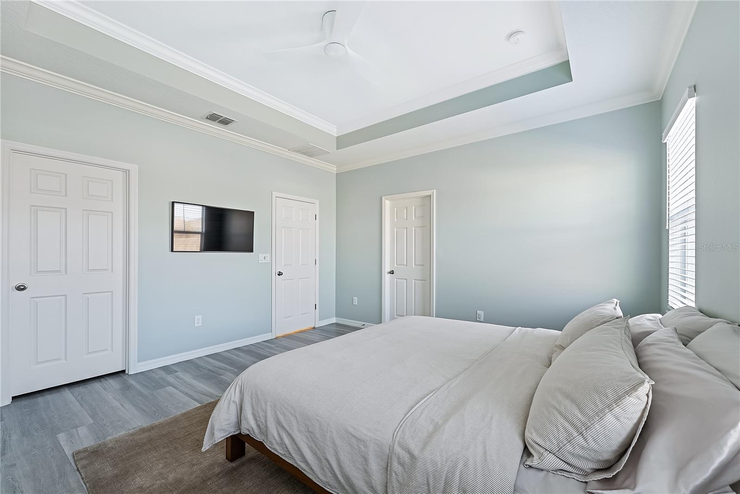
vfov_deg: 81.3
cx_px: 370
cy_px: 247
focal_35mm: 14
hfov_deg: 104.2
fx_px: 288
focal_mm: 14
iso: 100
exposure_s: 1.3
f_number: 8
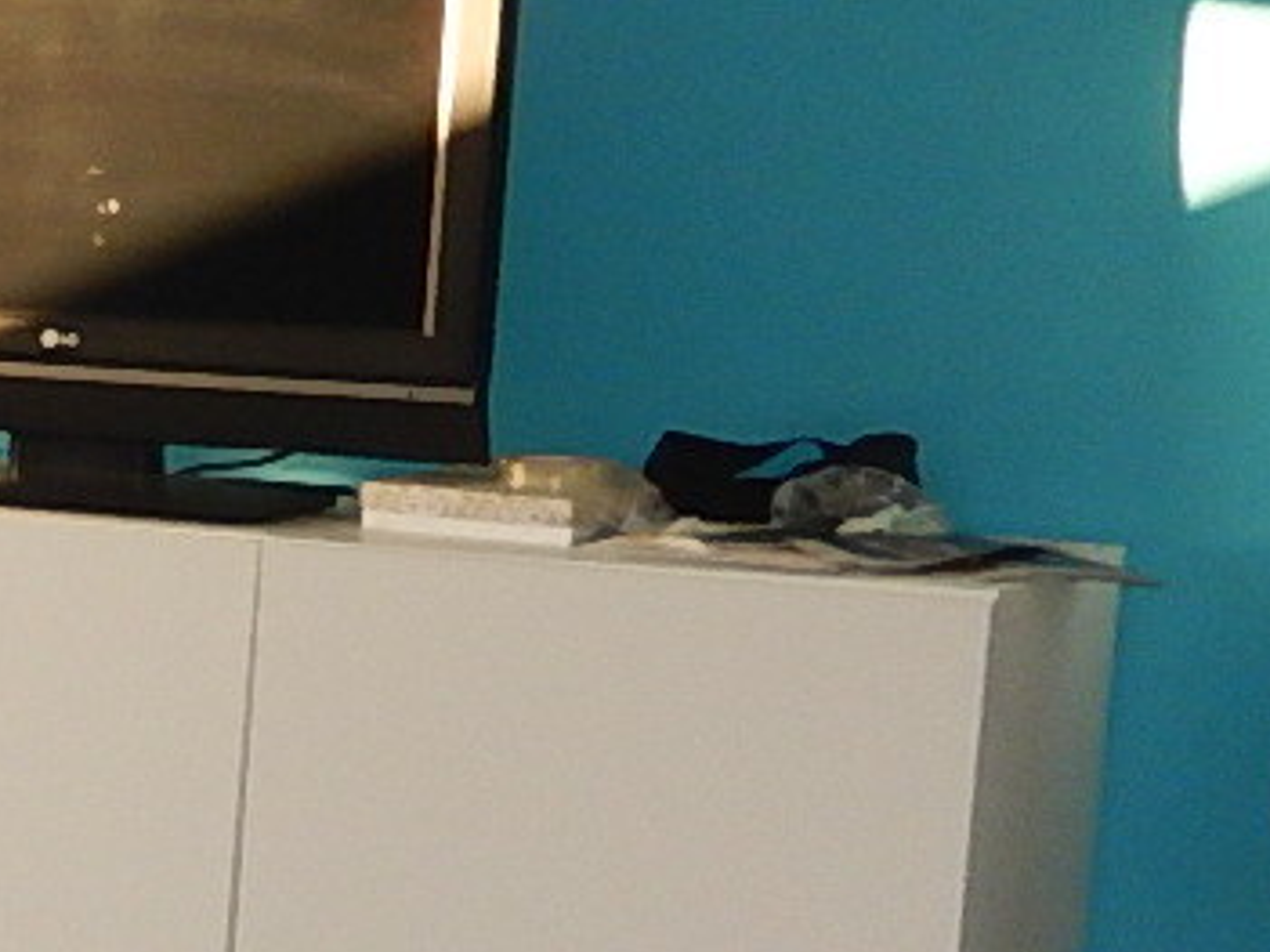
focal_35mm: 114
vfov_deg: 13.0
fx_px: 4181
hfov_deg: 13.5
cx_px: -1592
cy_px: 662
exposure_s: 1/30
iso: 200
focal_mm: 4.5
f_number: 3.4
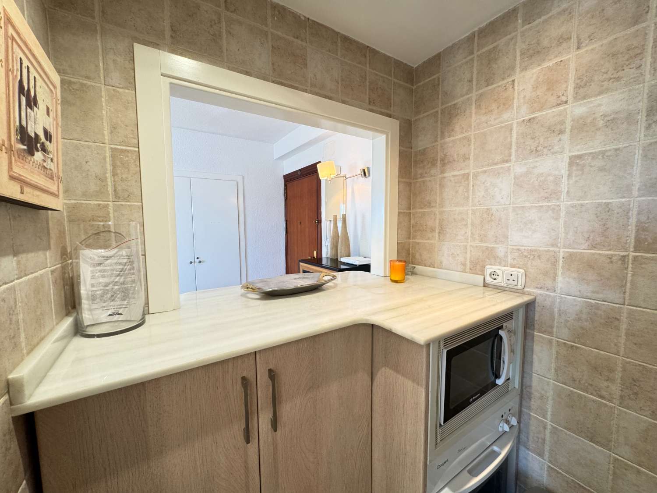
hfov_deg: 102.1
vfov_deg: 85.7
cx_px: 328
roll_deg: +0.8
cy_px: 246
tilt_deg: -4.9
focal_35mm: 14
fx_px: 266
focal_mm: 2.22
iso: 160
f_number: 2.2
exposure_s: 1/50
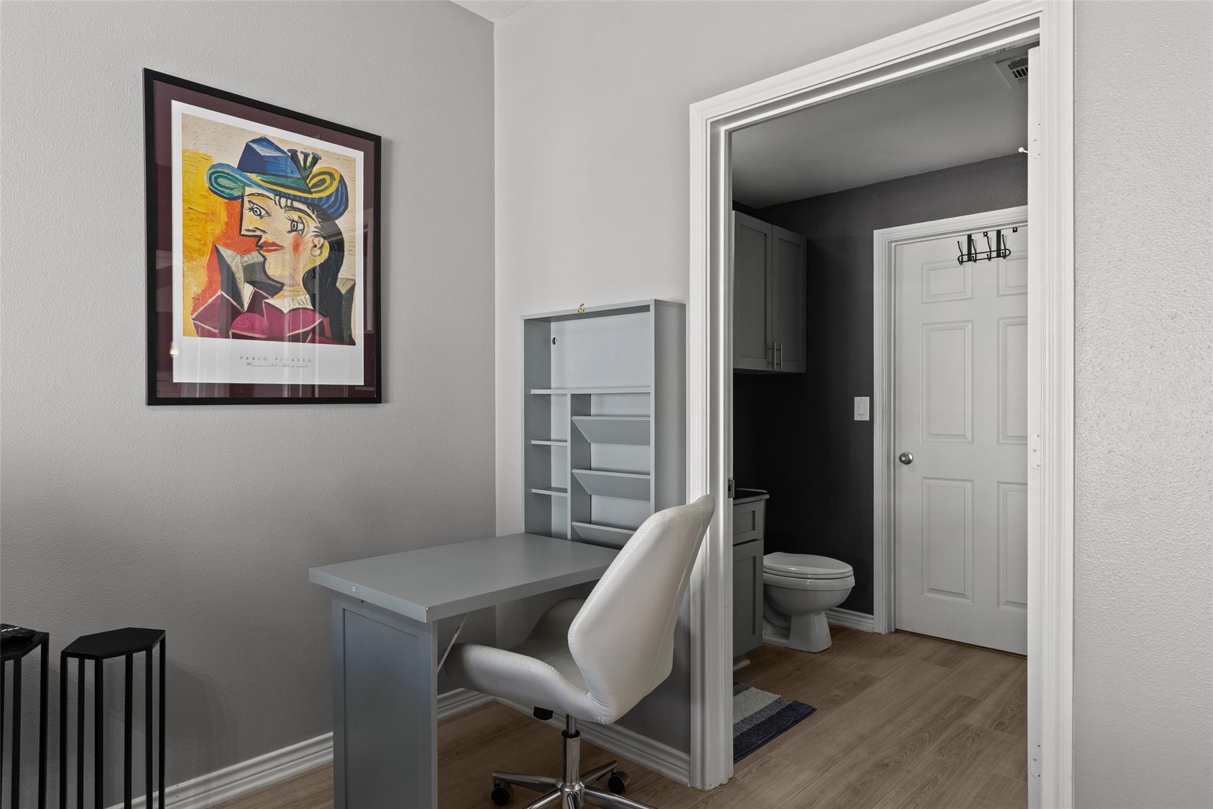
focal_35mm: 21
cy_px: 404
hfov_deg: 81.2
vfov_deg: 59.5
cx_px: 606
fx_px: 707
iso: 400
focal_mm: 21
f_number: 10
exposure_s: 2
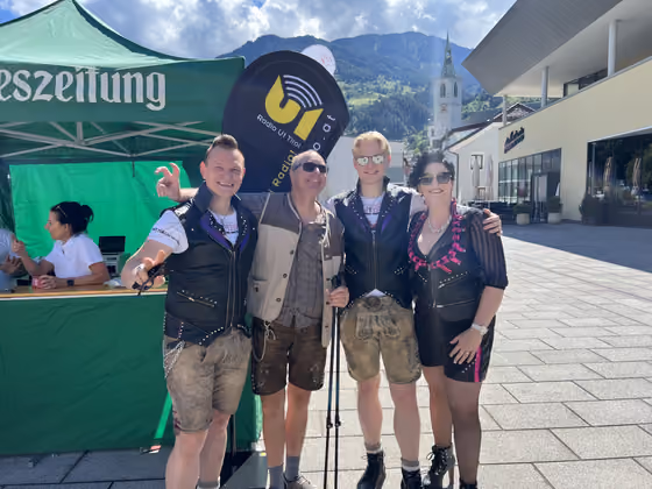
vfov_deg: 53.1
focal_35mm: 26
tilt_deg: -5.6
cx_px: 326
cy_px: 244
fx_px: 490
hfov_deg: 67.3
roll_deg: +0.7
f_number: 1.5
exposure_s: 1/1901
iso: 50
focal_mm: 5.7
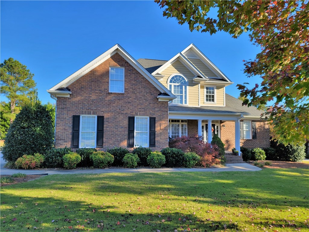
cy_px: 116
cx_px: 154
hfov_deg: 71.6
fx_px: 214
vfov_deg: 56.8
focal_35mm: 24
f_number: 1.8
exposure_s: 1/301
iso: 16
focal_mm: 6.7
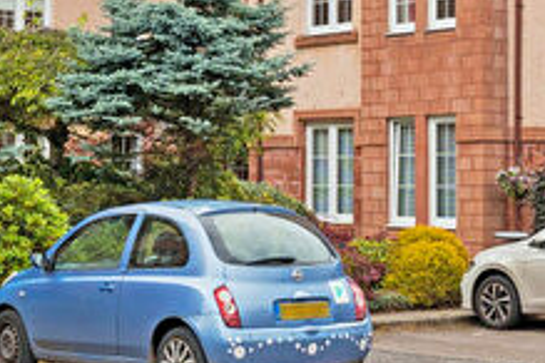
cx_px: 212
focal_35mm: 99
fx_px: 1499
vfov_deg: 13.4
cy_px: -98
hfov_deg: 20.6
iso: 320
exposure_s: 1/200
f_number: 10
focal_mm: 21
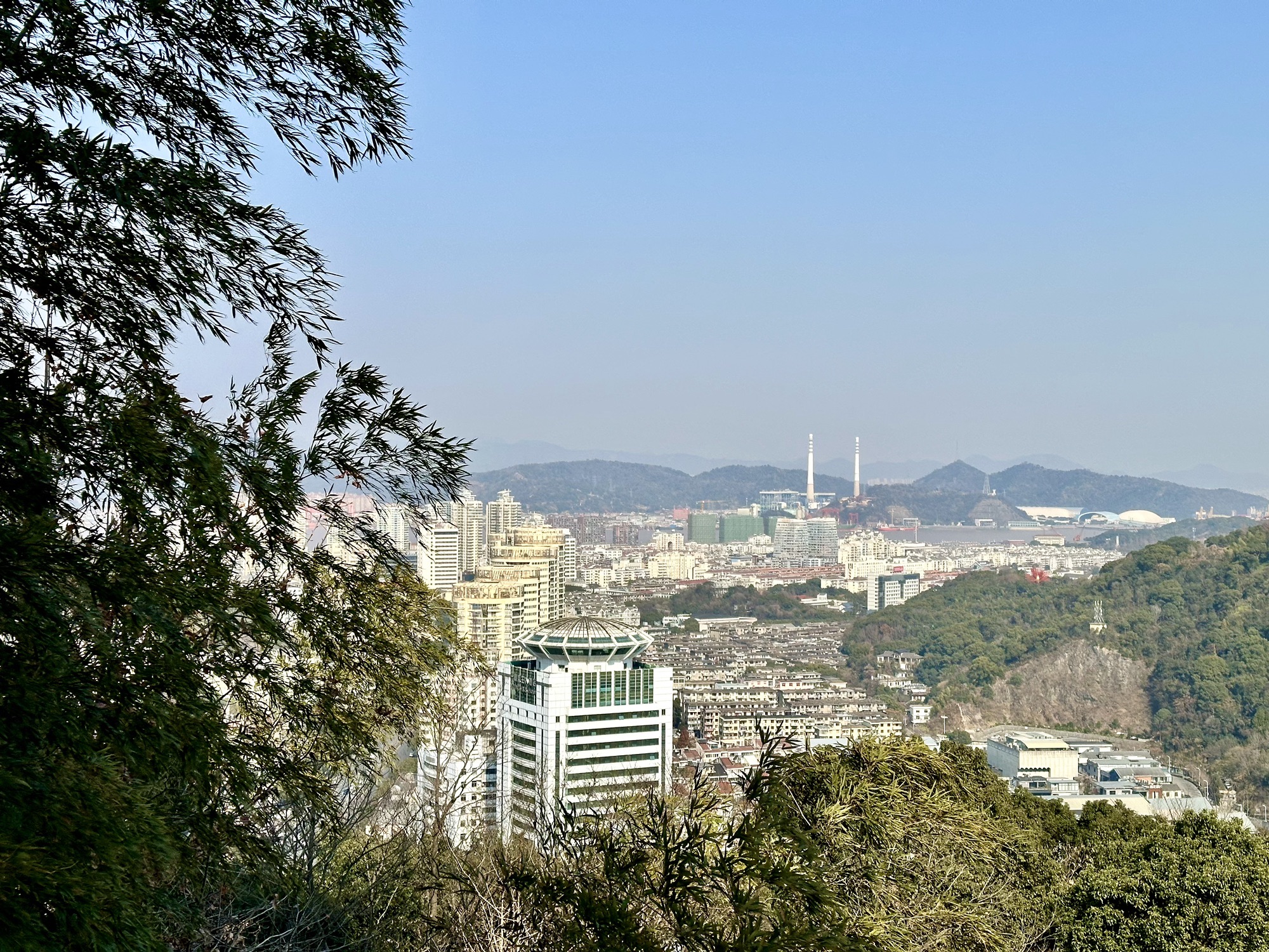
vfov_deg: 30.3
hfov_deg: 39.7
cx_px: 634
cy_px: 476
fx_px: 1760
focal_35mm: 48
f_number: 1.78
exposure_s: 1/5263
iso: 64
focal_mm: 6.86
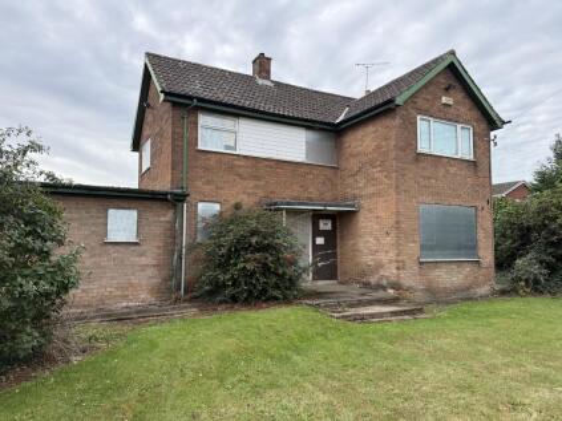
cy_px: 210
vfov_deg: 56.8
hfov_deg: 71.6
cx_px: 281
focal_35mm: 24
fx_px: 390
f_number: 1.78
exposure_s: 1/1949
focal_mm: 6.76
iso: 80
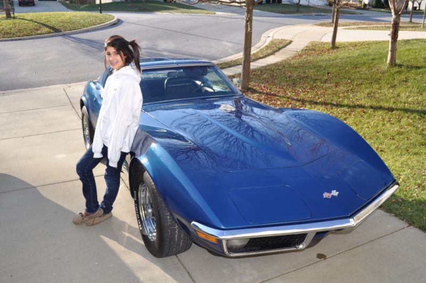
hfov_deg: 62.0
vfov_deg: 43.5
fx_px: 354
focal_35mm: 30
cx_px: 213
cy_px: 142
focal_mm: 20
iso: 200
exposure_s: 1/200
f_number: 8
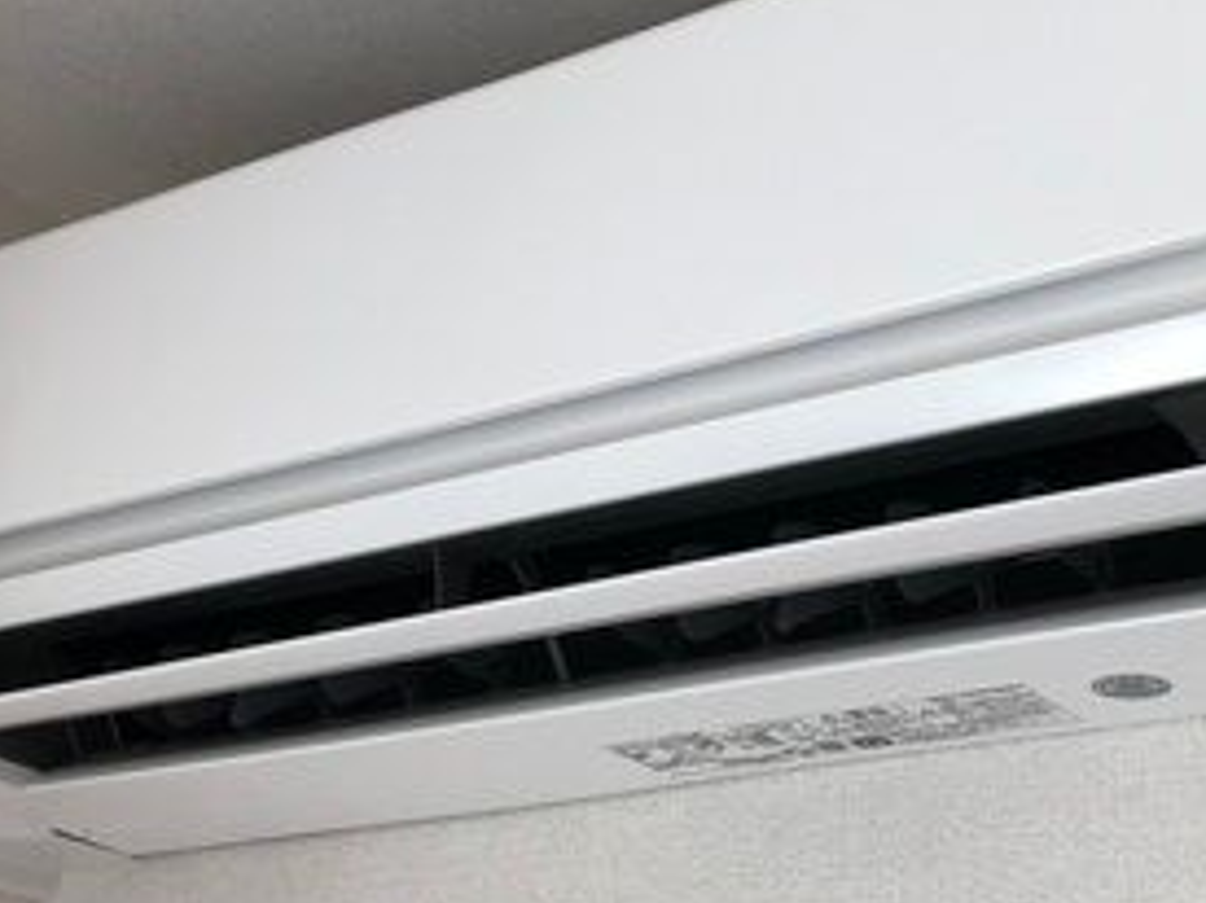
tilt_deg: +28.6
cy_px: 338
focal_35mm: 57
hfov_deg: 33.5
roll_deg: -1.8
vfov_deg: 25.6
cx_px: 798
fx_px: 1985
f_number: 1.8
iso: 50
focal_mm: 3.99
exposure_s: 1/120
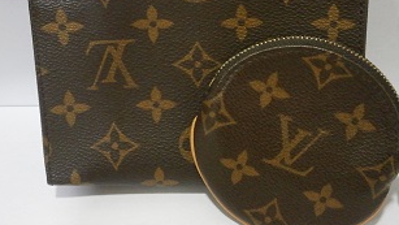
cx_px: 173
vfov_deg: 18.8
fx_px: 677
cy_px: 69
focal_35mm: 64
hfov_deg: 32.8
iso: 800
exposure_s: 1/50
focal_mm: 8.3
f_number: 3.4
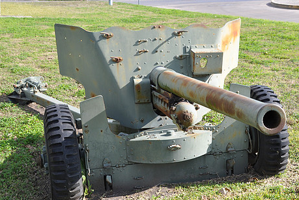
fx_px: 487
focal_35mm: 59
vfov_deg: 23.1
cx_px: 173
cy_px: 111
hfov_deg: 34.1
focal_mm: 31
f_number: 10
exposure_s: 1/100
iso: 200
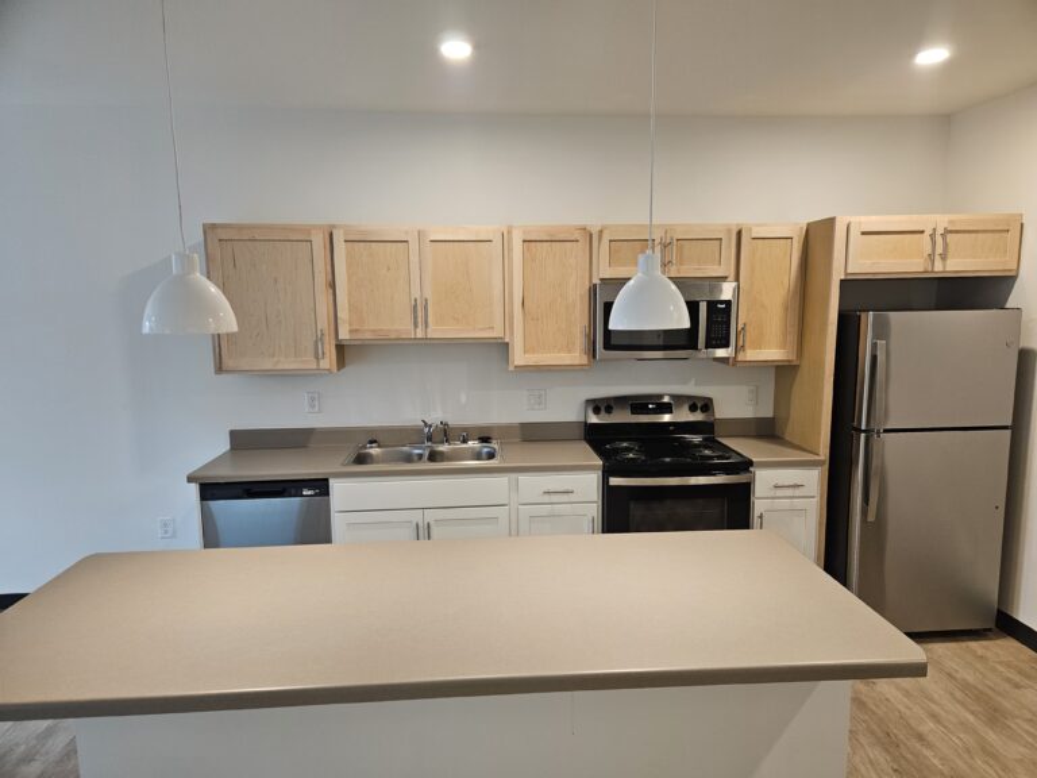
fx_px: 689
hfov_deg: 73.9
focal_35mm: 23
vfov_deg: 58.9
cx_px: 518
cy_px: 389
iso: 320
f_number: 1.8
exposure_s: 1/120
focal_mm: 5.4
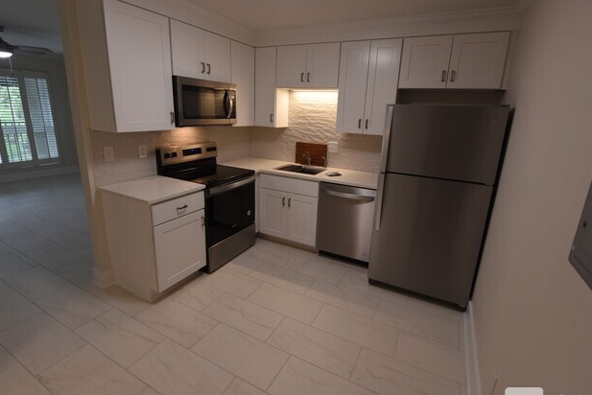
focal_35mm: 17
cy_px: 186
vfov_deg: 70.4
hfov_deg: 93.2
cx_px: 301
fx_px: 280
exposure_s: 1/15
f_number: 8
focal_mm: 14
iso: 220
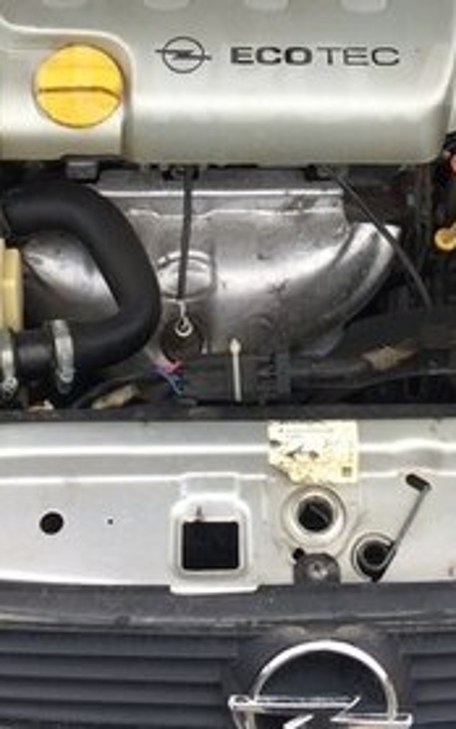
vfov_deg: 27.3
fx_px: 1450
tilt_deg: -49.7
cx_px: 275
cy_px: 83
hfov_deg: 17.9
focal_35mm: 73
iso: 32
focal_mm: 4.15
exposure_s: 1/169
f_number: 2.2
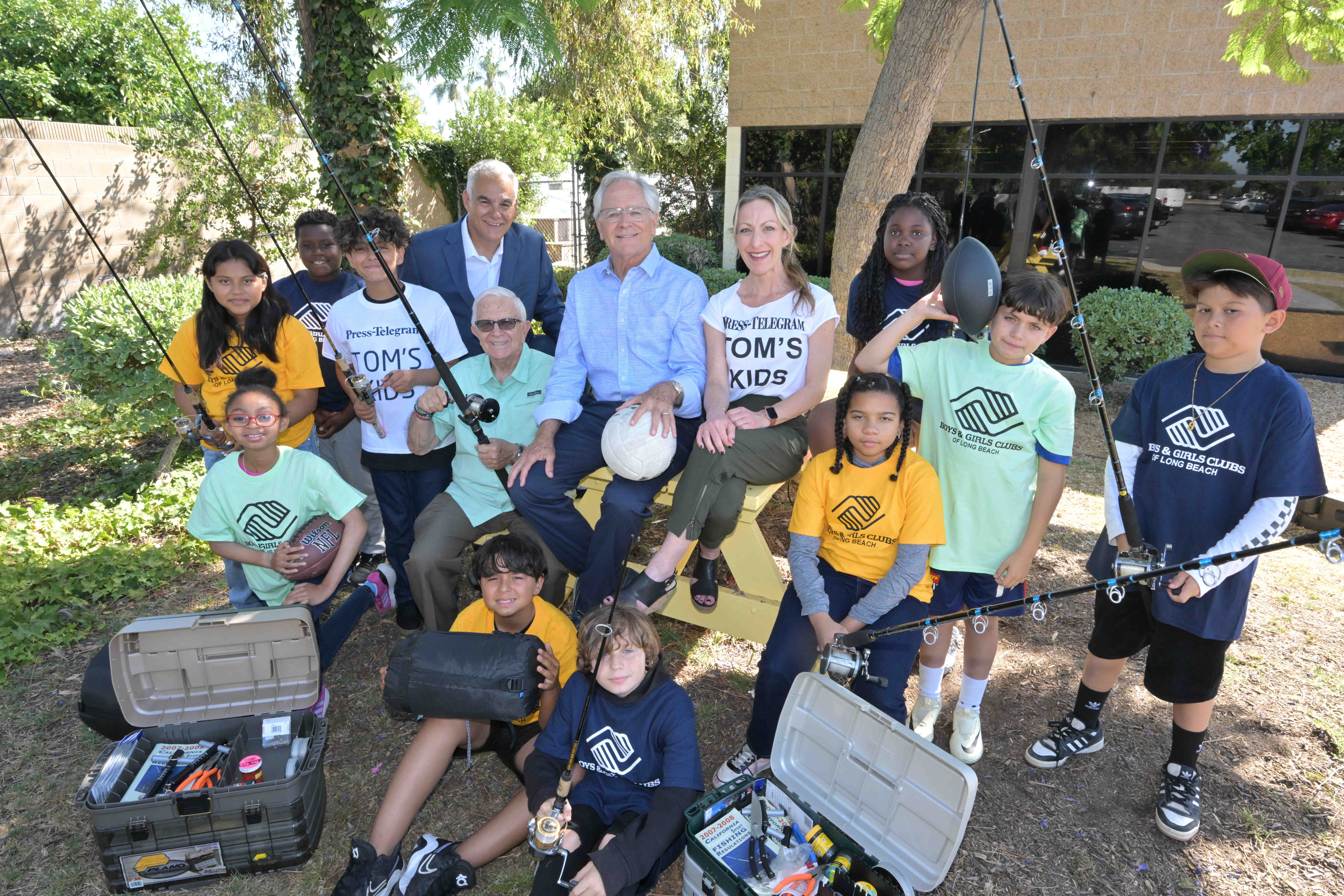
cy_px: 448
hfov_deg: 82.6
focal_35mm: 20
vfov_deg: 60.7
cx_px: 672
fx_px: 765
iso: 2000
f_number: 14
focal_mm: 20.5
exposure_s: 1/200
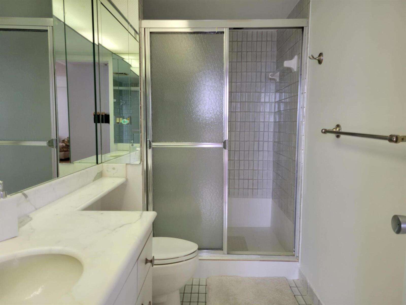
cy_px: 152
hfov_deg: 67.3
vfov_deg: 53.1
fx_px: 305
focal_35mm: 26
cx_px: 203
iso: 125
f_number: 1.8
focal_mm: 5.4
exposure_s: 1/120
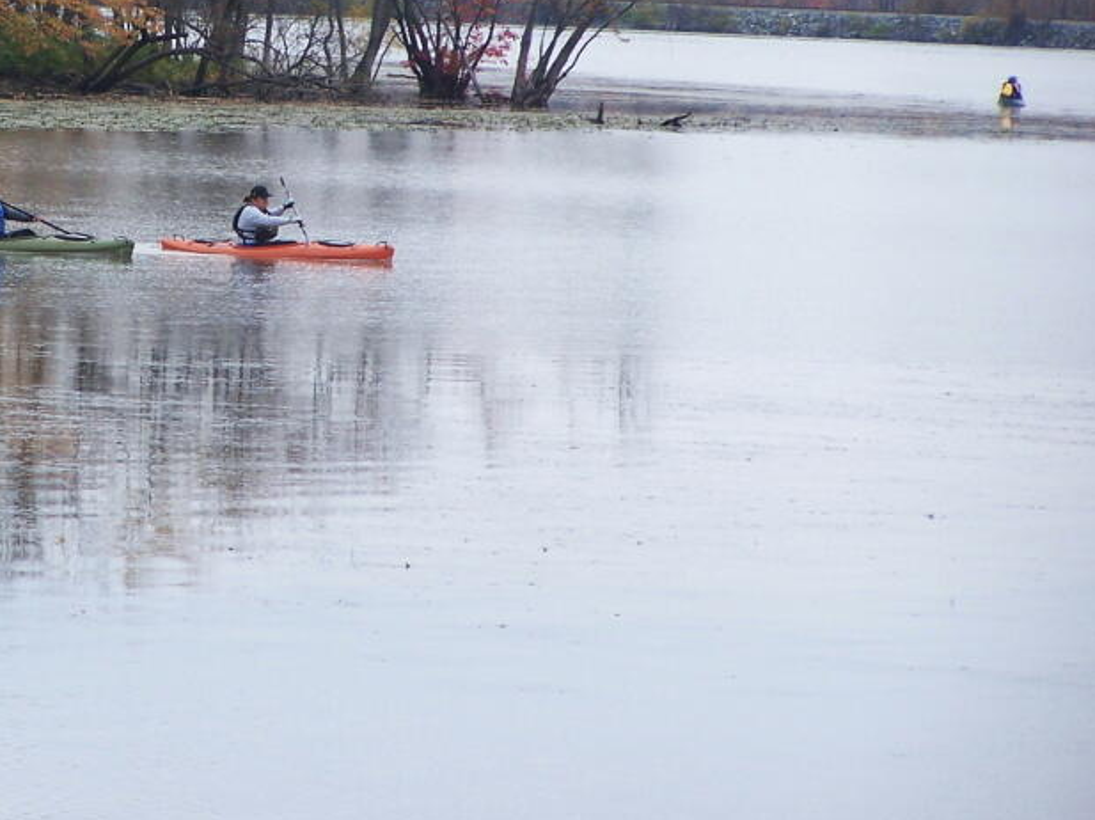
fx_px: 11444
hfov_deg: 5.5
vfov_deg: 4.1
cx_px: 197
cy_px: 146
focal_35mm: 362
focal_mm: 36.2
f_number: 3.2
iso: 80
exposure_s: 1/200
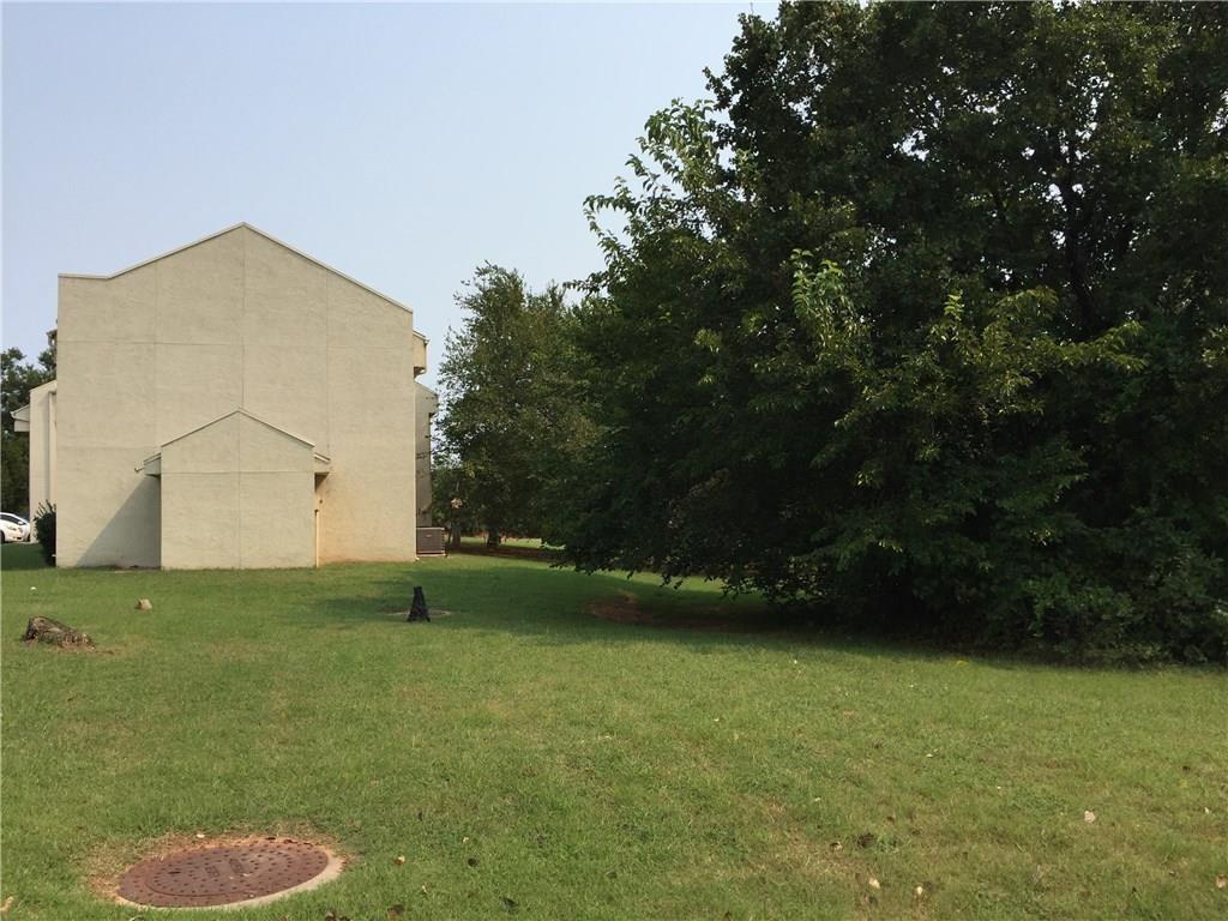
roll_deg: +2.2
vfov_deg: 48.2
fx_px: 1029
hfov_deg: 61.7
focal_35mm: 29
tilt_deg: +3.0
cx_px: 614
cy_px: 460
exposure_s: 1/2326
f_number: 2.2
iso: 32
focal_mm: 4.15
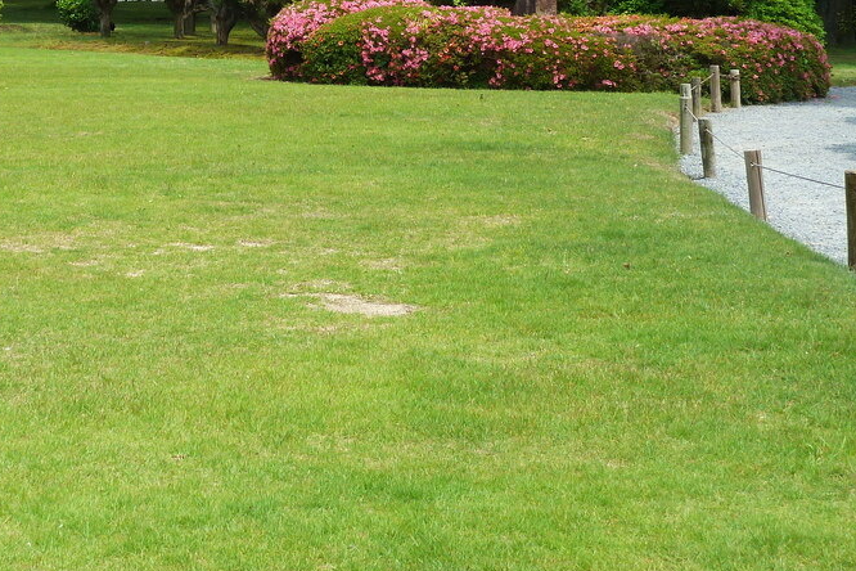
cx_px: 197
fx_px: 2449
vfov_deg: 13.1
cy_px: 23
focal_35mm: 103
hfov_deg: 19.7
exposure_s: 1/250
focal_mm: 9.1
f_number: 3.9
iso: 80
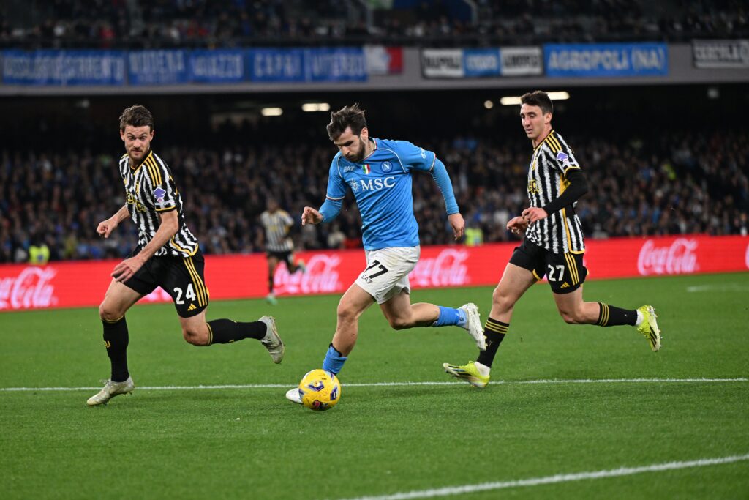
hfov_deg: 10.3
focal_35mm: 200
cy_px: 250
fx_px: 4161
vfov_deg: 6.9
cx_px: 374
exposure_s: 1/1250
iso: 3200
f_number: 4
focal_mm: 200
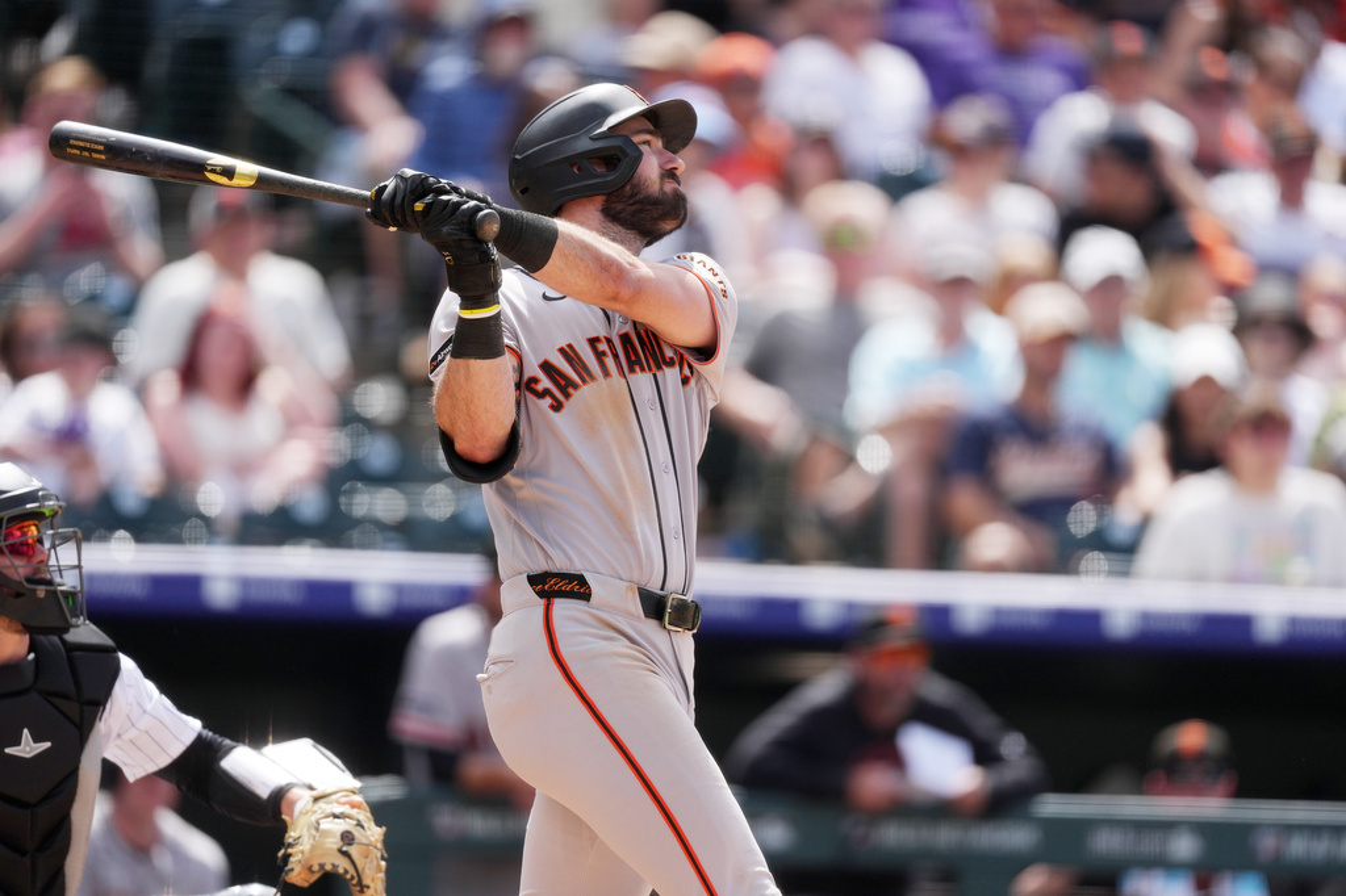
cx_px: 673
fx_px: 22425
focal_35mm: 600
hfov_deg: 3.4
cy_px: 448
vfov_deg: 2.3
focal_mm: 600
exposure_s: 1/2000
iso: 400
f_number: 4
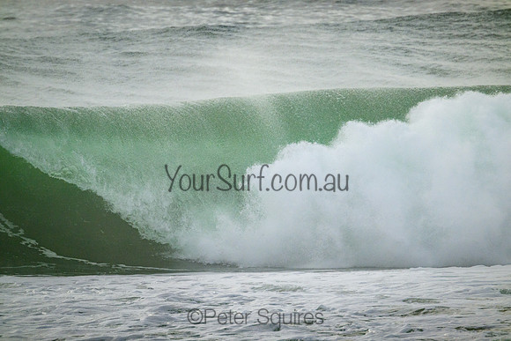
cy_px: 170
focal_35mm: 800
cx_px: 256
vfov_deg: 1.7
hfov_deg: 2.6
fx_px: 11358
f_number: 11
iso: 1600
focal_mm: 800
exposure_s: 1/2500
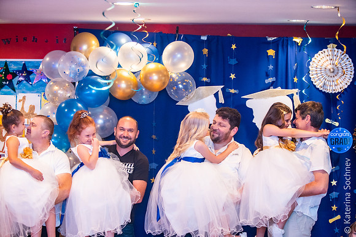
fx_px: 692
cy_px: 118
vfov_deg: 19.5
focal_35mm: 70
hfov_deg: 28.8
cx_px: 178
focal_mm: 70
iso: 3200
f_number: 2.8
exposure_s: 1/200
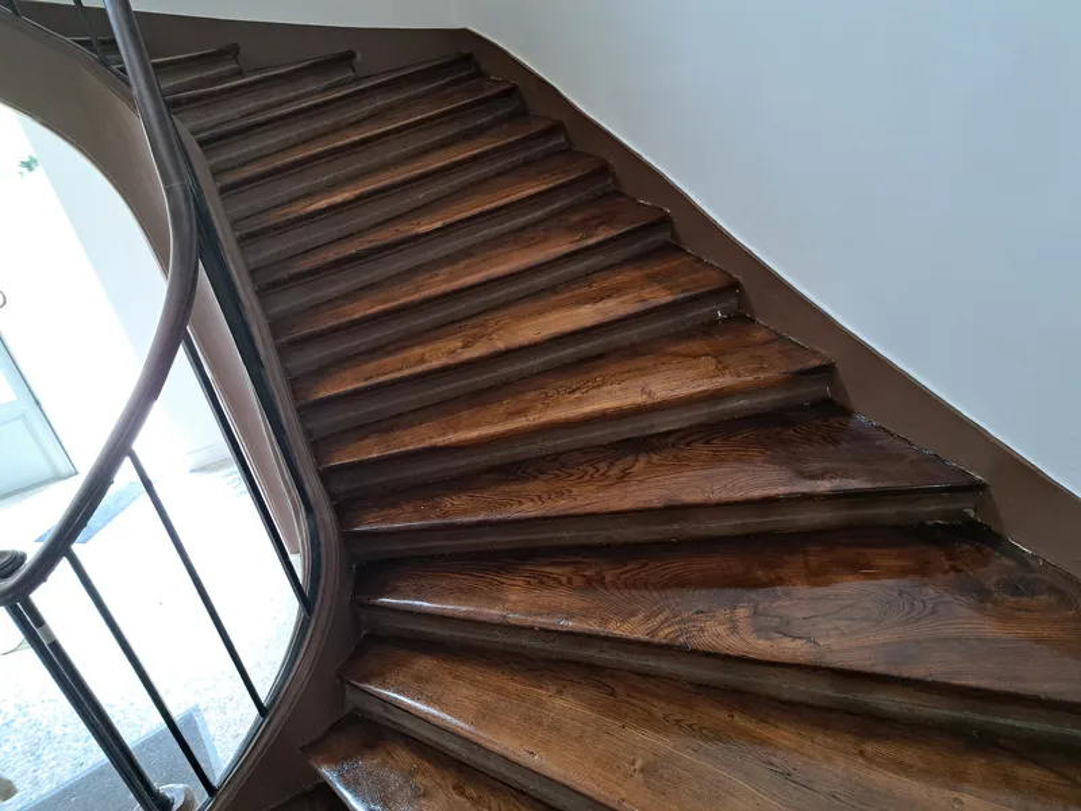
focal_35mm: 24
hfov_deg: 71.6
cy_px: 406
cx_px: 540
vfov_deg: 56.8
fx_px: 749
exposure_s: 1/50
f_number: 1.8
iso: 200
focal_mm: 5.23
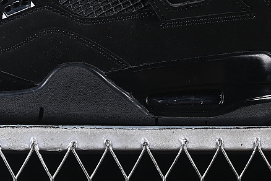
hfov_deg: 11.1
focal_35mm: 185
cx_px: 90
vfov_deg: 7.4
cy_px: -13
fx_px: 1393
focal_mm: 50
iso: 160
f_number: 6.3
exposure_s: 1/60
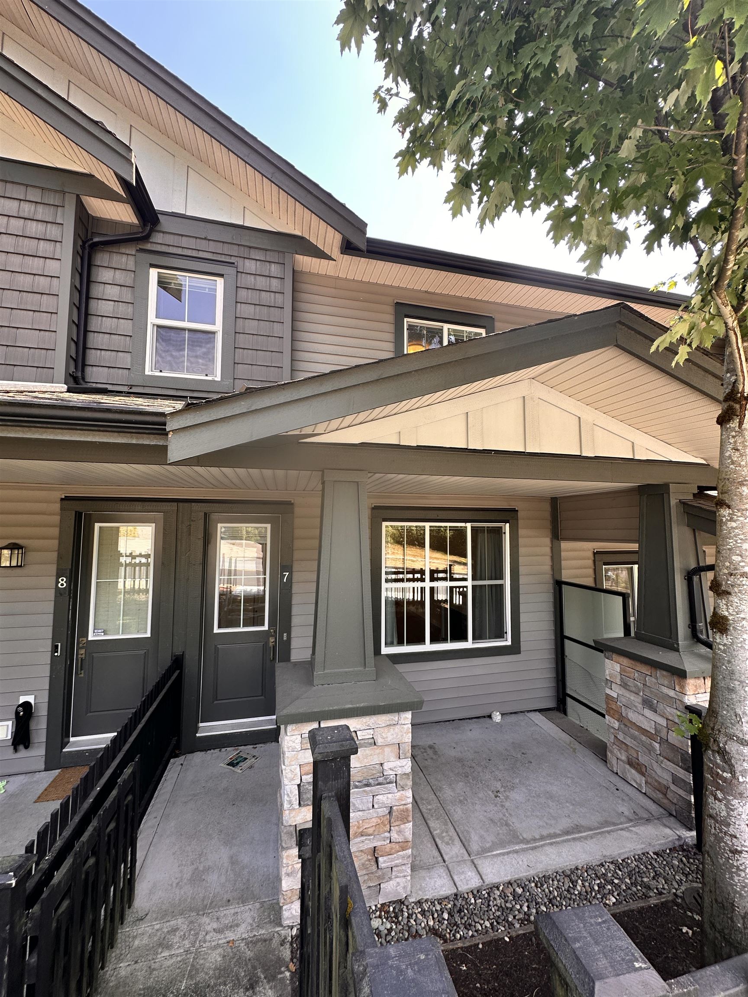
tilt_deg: +5.7
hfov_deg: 85.7
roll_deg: -1.1
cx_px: 374
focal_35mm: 14
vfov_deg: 102.1
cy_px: 498
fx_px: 403
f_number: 2.2
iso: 40
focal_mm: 2.22
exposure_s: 1/102
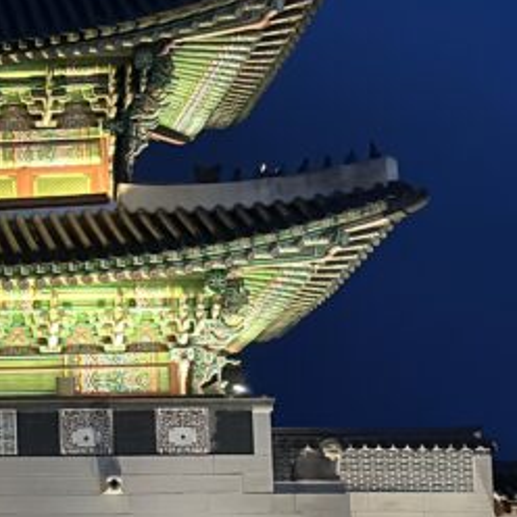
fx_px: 2957
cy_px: 294
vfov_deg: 10.0
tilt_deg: +9.0
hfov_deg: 9.5
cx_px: -417
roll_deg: -0.2
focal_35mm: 175
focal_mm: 6.86
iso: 640
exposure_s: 1/40
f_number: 1.78
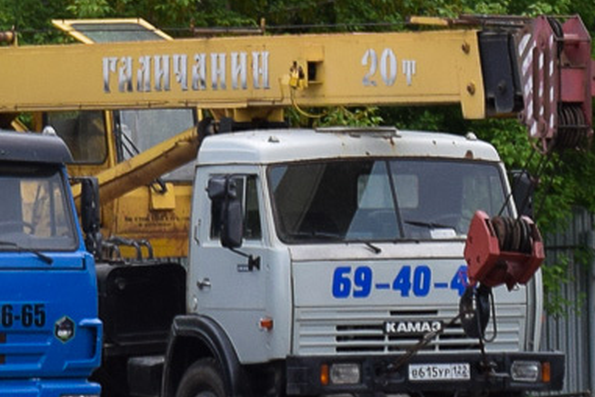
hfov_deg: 7.9
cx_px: 25
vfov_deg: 5.3
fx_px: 4290
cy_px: 86
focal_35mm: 260
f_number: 5.6
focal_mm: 55
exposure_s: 1/60
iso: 200
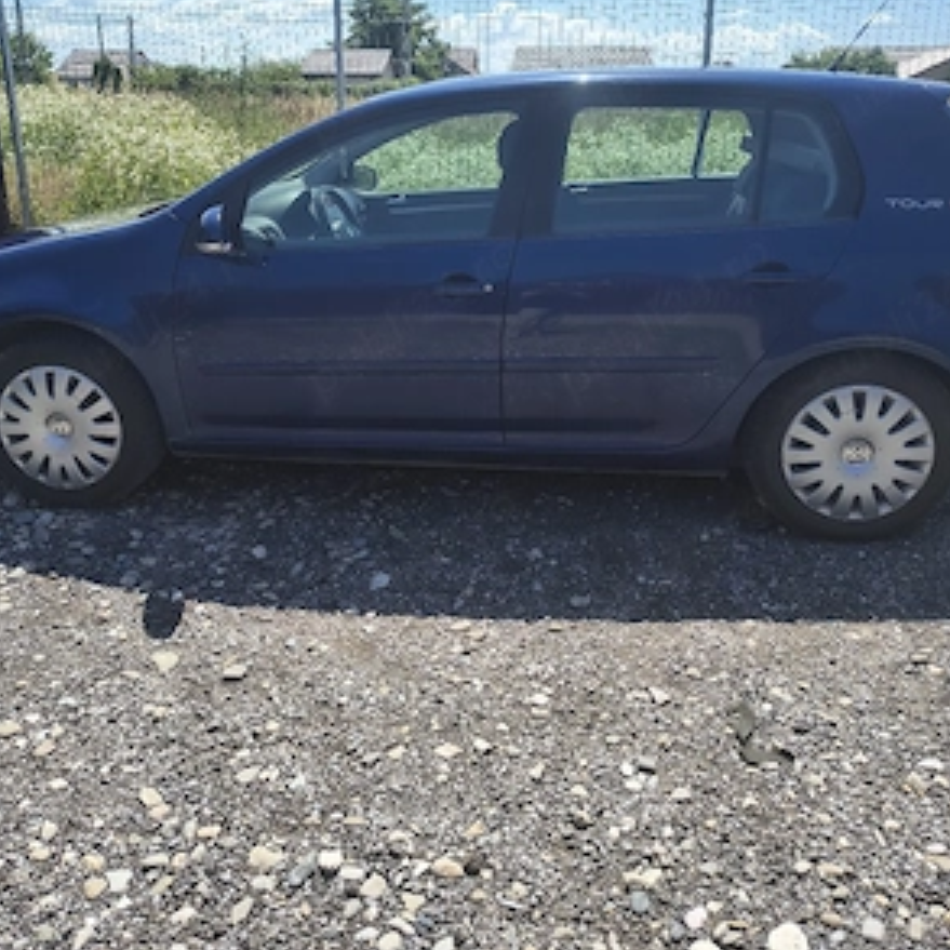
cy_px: 357
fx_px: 900
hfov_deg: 55.6
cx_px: 477
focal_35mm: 29
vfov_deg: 55.0
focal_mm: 5.56
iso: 101
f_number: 1.8
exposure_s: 1/2000
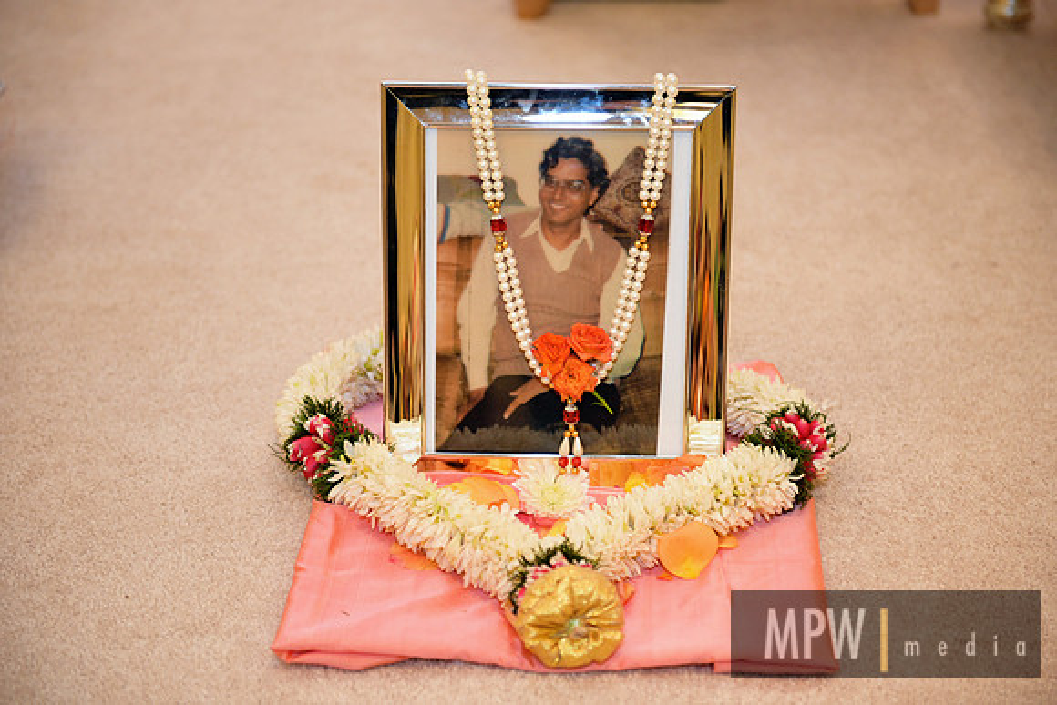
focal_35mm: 66
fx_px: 1938
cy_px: 352
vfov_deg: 20.6
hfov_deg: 30.5
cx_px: 528
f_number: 2.8
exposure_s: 1/200
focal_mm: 66
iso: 2000
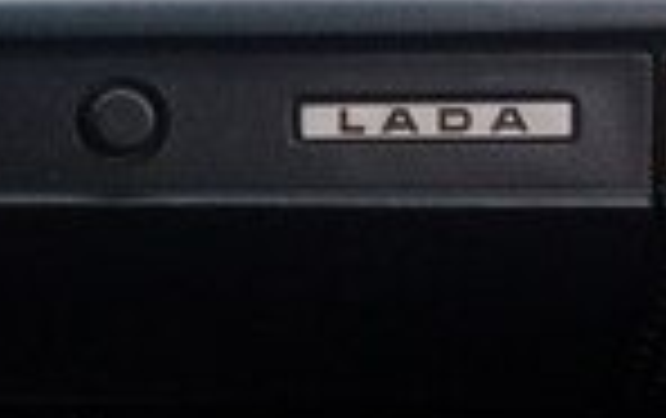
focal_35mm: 137
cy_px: 119
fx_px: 2490
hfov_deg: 13.6
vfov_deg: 9.6
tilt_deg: -19.2
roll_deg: +5.0
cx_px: -531
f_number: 2.2
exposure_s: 1/100
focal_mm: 4.15
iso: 50
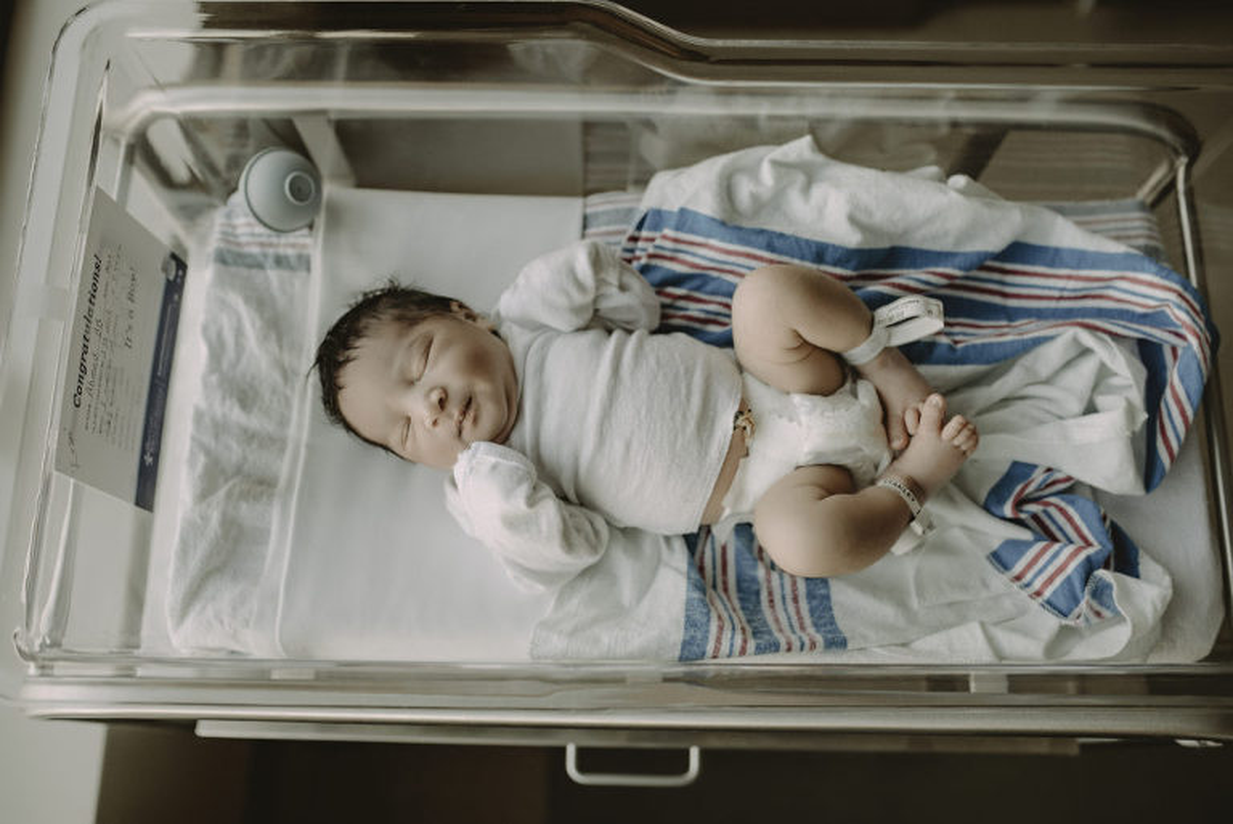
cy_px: 412
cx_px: 616
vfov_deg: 37.9
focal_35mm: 35
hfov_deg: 54.4
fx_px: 1199
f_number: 2.5
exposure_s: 1/100
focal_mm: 35
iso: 360
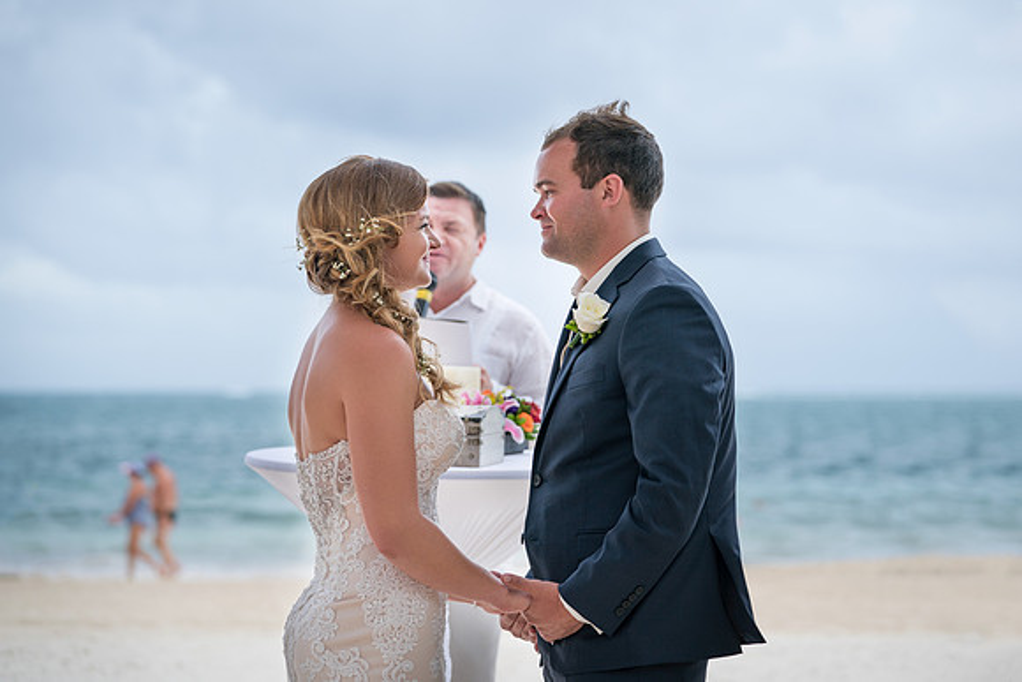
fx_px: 2896
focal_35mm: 102
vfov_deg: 13.4
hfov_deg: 20.0
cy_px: 341
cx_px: 511
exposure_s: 1/500
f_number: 4
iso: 100
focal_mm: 102
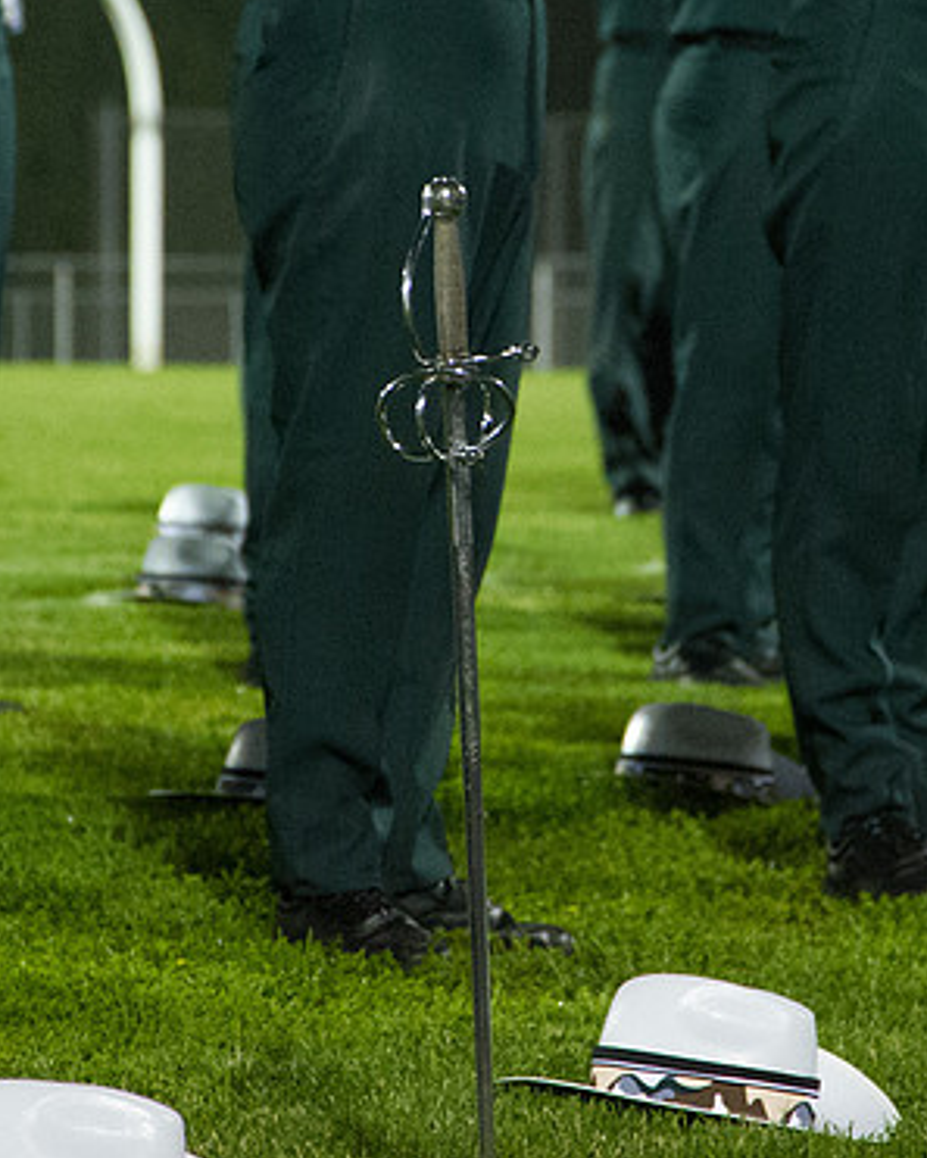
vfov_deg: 6.5
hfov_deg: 5.2
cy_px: 372
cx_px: 613
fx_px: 10147
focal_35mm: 296
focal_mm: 120
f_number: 5.6
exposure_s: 1/160
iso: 12800
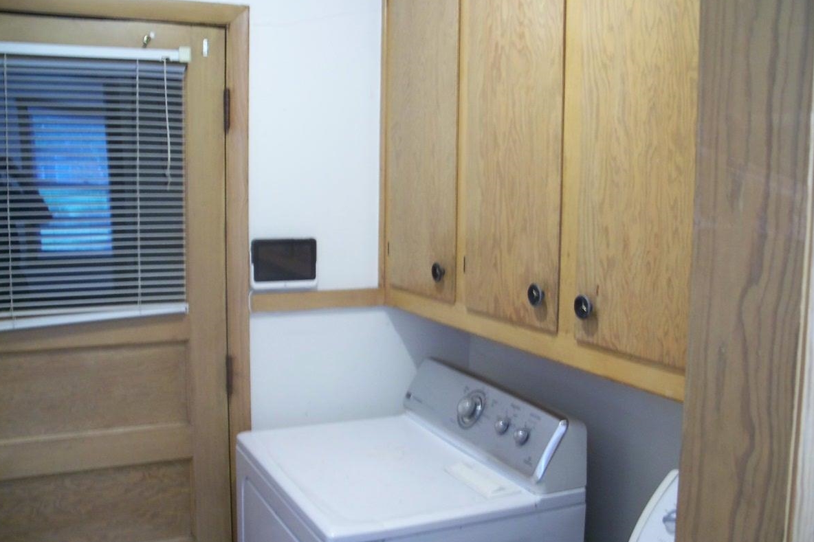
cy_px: 279
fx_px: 882
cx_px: 404
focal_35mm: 39
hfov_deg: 49.6
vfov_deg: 34.2
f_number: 2.8
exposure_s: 1/13
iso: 200
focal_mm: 7.8
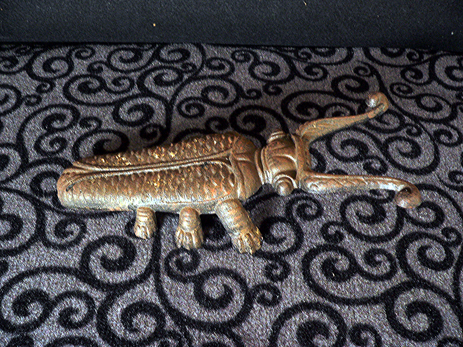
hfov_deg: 51.4
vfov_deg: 39.7
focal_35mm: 36
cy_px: 174
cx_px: 232
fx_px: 482
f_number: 2.8
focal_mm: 6
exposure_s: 1/4
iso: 400
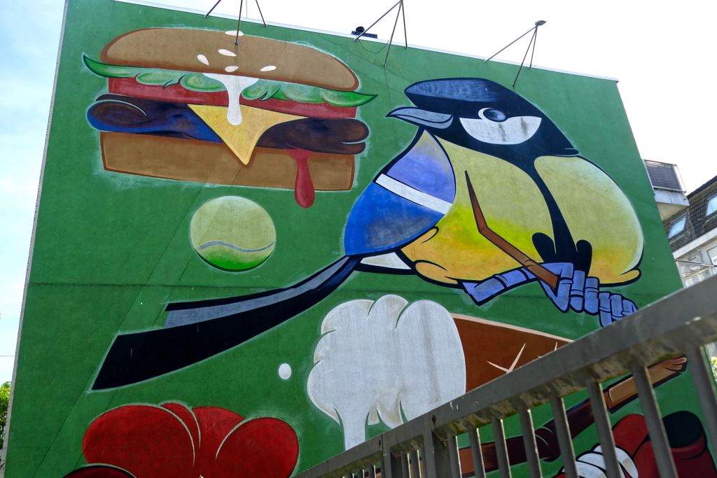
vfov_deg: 43.6
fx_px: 598
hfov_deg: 61.9
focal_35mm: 30
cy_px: 239
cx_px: 358
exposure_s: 1/640
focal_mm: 11.1
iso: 125
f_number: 3
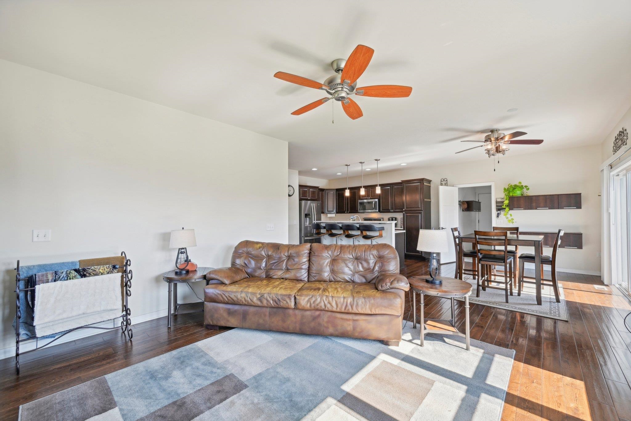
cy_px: 210
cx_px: 316
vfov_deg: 81.2
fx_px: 245
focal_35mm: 14
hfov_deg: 104.3
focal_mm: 14
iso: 400
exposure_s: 1/100
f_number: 8
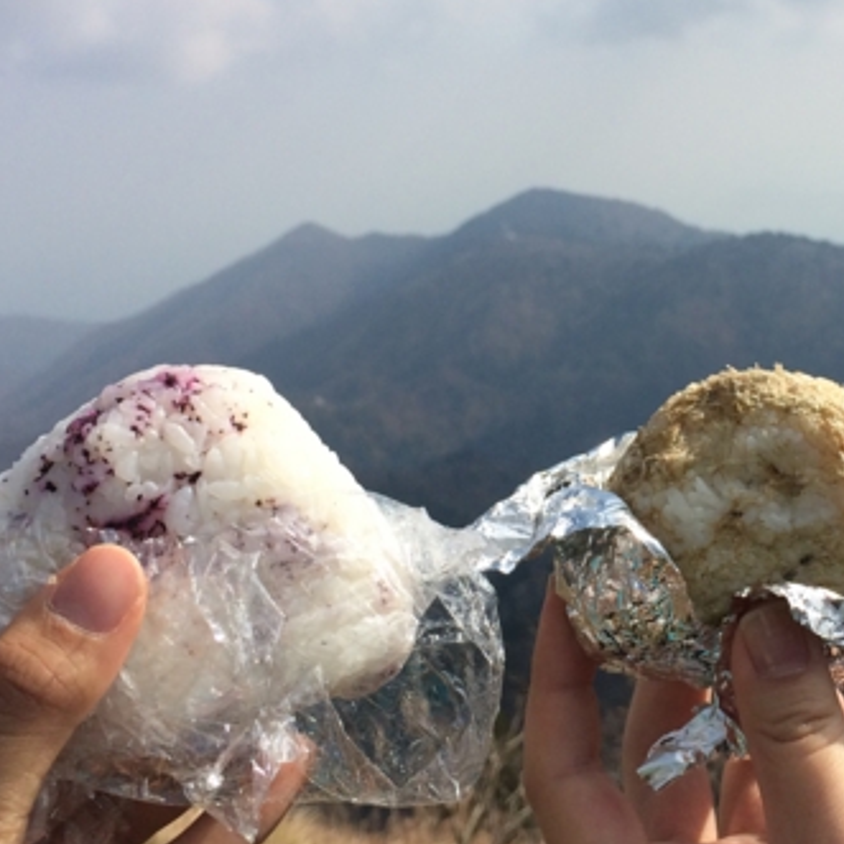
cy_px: 349
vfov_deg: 26.8
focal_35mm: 64
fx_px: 1765
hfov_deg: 26.4
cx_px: 668
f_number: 2.2
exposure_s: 1/3731
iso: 40
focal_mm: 4.12
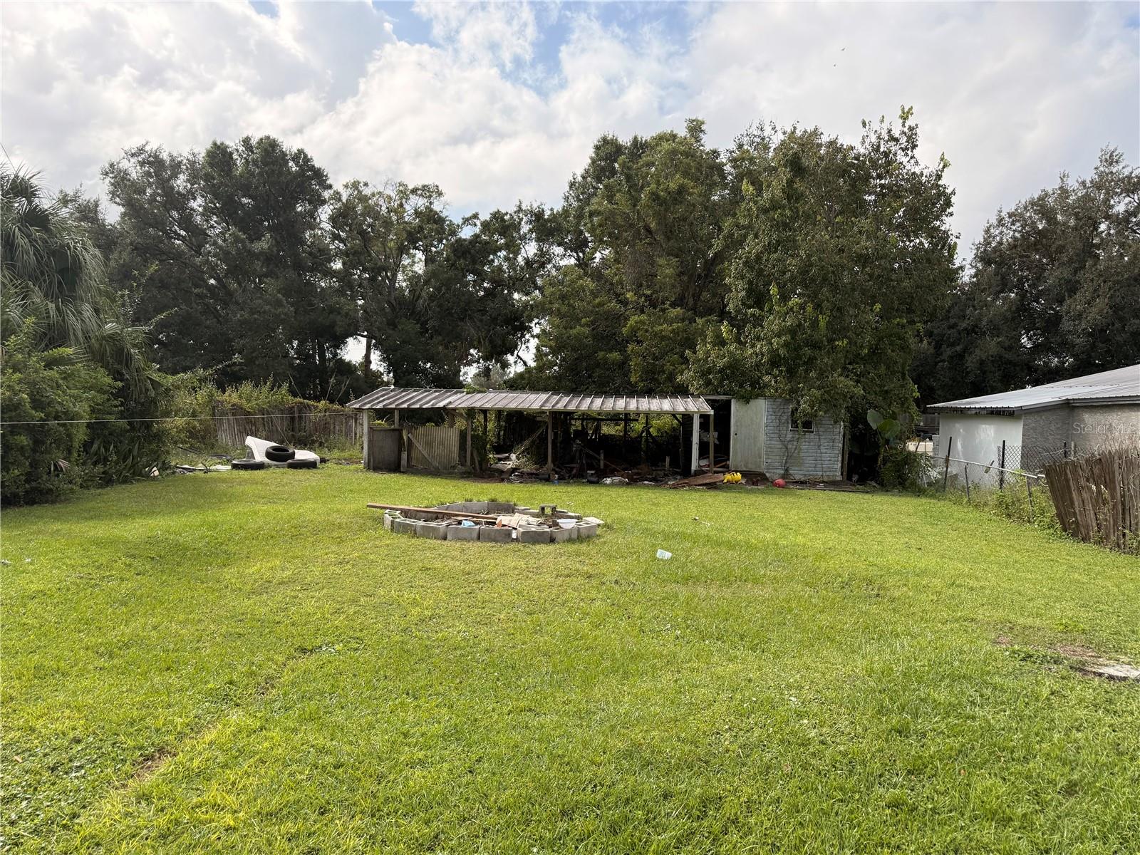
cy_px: 428
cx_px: 570
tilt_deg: -1.7
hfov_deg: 71.6
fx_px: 790
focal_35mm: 24
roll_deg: -2.0
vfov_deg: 56.8
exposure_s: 1/3584
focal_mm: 6.76
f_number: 1.78
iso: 100
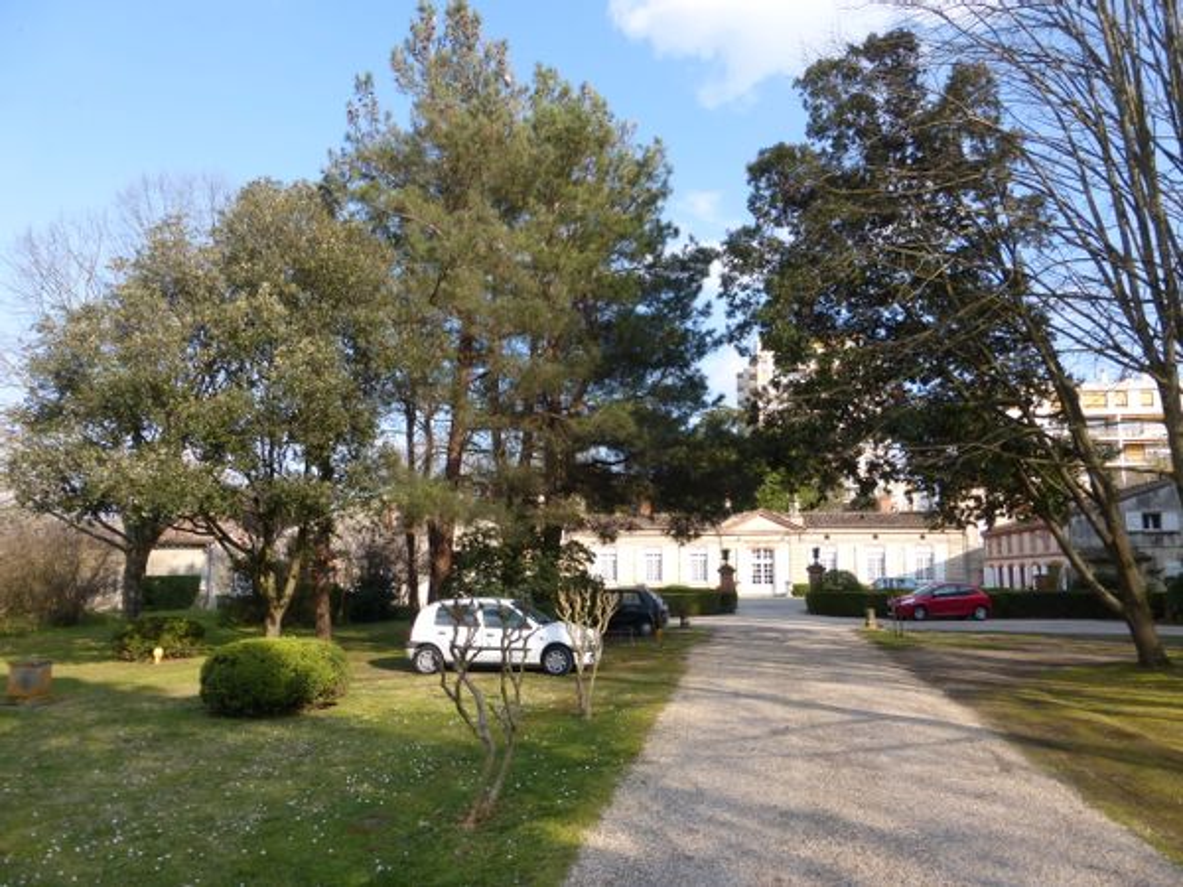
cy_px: 444
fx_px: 854
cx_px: 592
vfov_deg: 54.9
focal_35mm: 25
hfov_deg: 69.4
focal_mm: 4.3
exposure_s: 1/320
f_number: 4
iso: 100
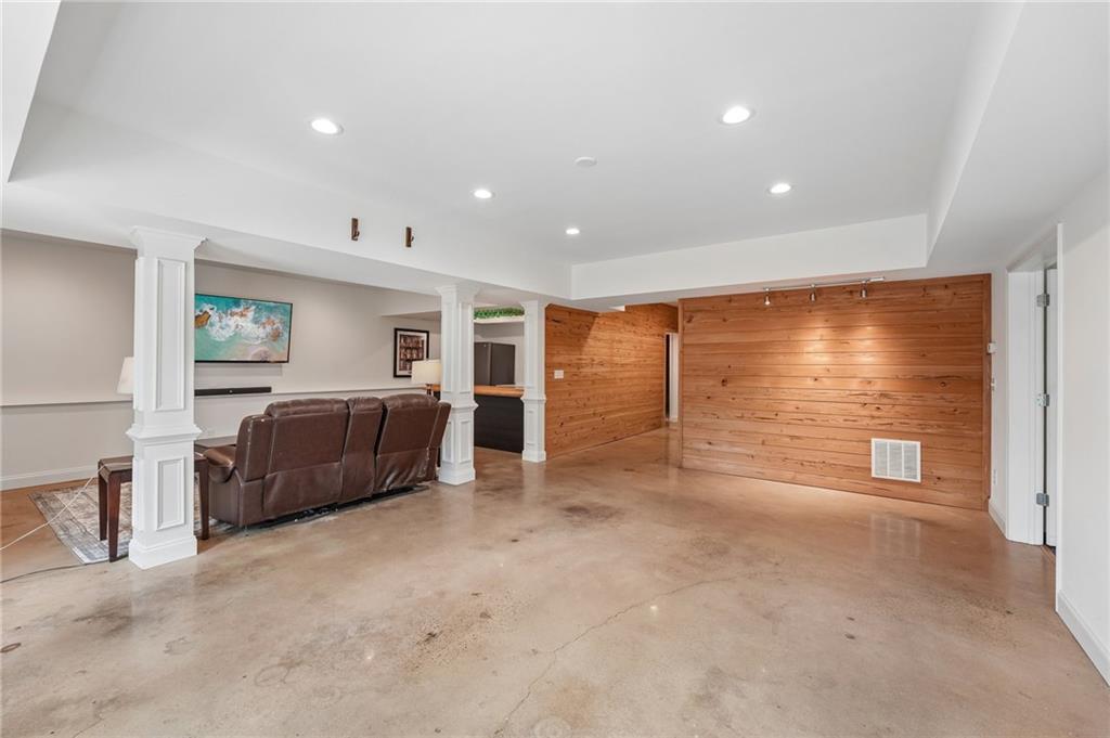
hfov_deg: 104.3
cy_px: 369
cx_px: 555
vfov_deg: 81.1
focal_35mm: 14
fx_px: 431
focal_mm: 14
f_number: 8
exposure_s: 1/30
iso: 320
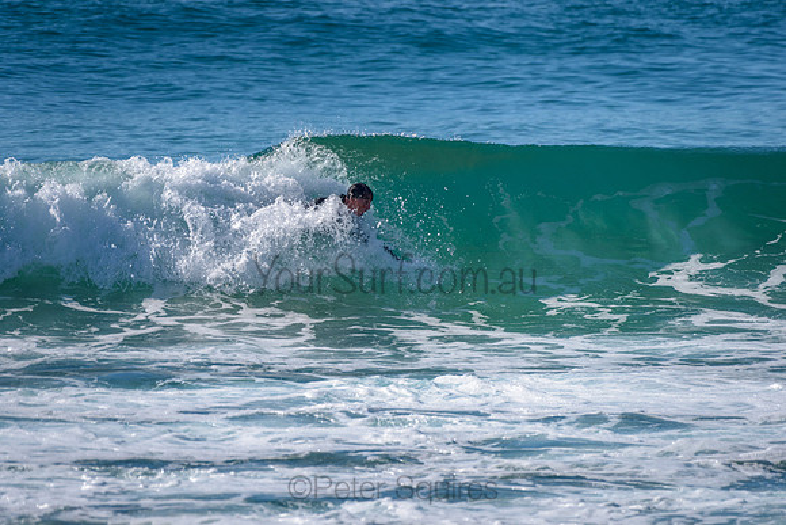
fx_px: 13382
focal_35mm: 613
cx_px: 304
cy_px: 229
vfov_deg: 2.2
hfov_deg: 3.4
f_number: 5.6
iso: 125
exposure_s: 1/2000
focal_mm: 500
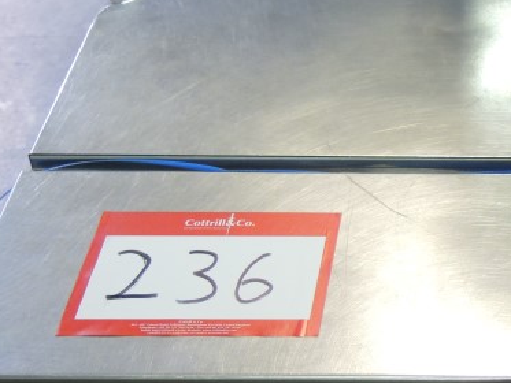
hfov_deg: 19.6
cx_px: 548
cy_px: 276
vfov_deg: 15.4
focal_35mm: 96
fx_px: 1418
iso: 280
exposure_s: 1/50
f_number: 2.2
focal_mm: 7.6
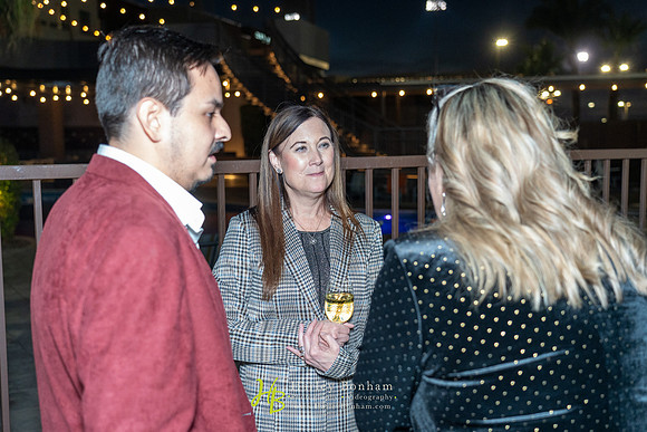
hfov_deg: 45.4
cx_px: 324
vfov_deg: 31.2
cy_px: 216
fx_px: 773
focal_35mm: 43
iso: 3200
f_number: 4
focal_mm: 43
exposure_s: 1/80
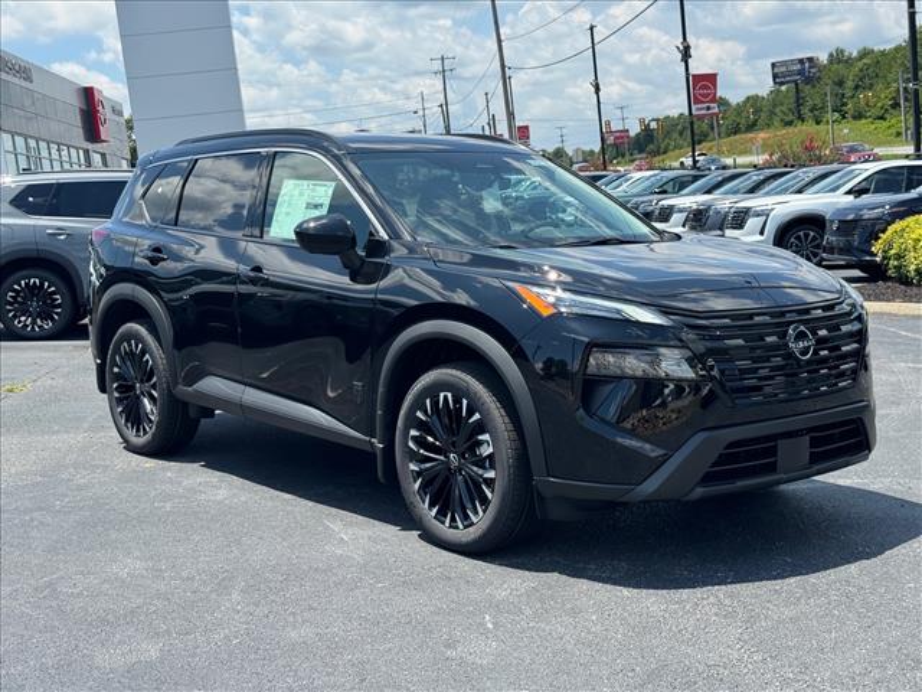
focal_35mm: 48
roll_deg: +7.3
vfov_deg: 30.3
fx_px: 1278
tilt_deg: -3.9
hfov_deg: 39.7
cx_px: 461
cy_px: 346
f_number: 1.78
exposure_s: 1/2611
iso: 64
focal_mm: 6.76
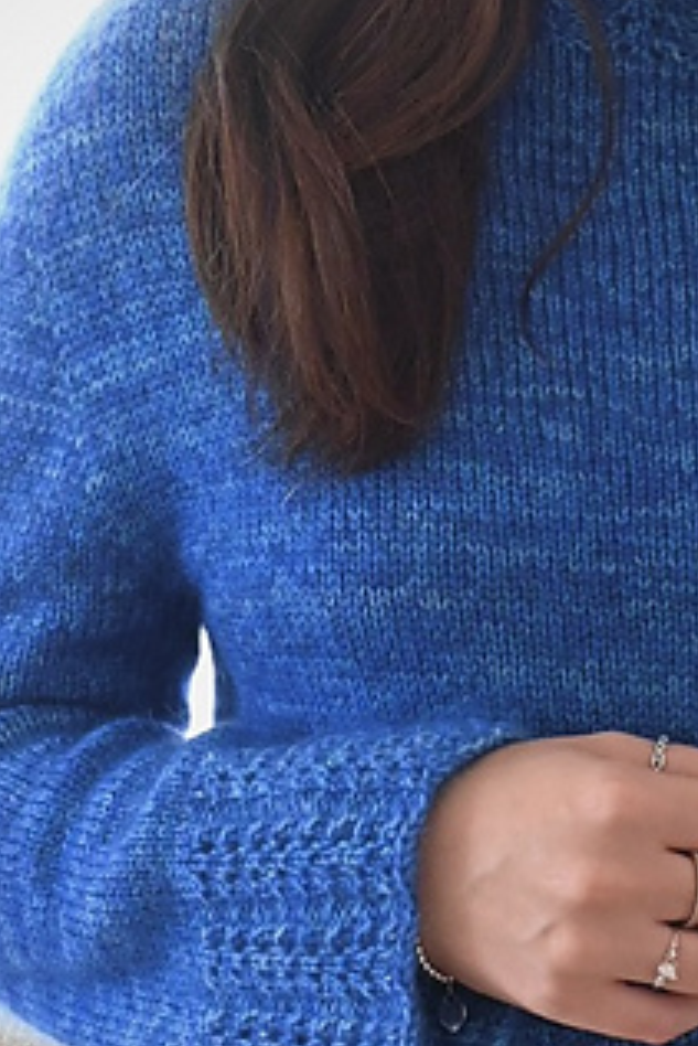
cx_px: 508
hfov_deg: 16.9
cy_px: 675
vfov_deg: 25.1
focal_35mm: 81
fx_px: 2339
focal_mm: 26.5
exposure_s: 1/60
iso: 1600
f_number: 4.5
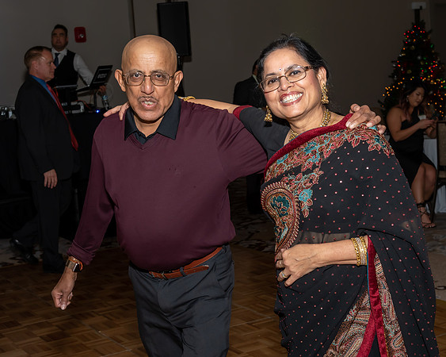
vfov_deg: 23.7
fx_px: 848
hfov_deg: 29.5
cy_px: 171
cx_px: 236
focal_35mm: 64
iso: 400
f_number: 5.6
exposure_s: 1/250
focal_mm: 31
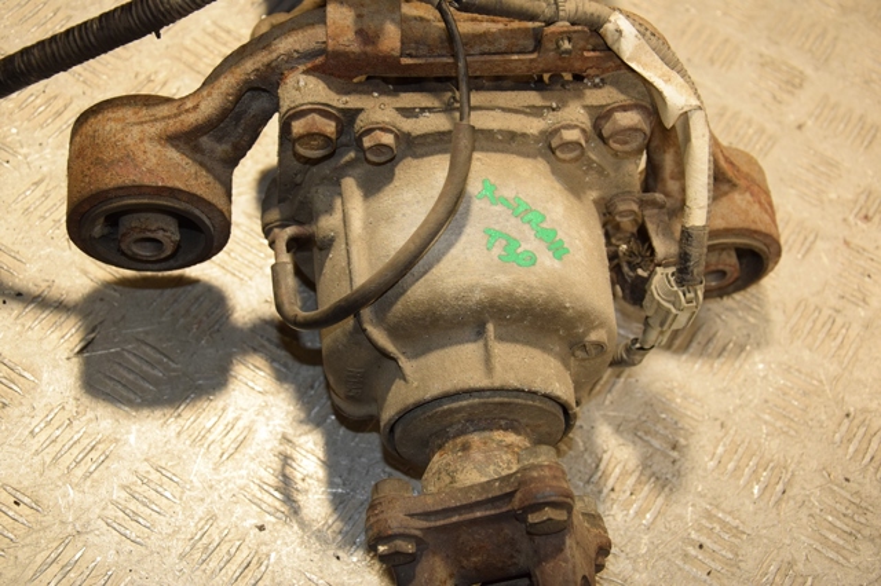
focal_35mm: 52
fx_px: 1284
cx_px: 440
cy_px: 293
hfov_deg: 37.9
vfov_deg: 25.7
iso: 800
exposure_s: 1/200
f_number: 5
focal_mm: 35
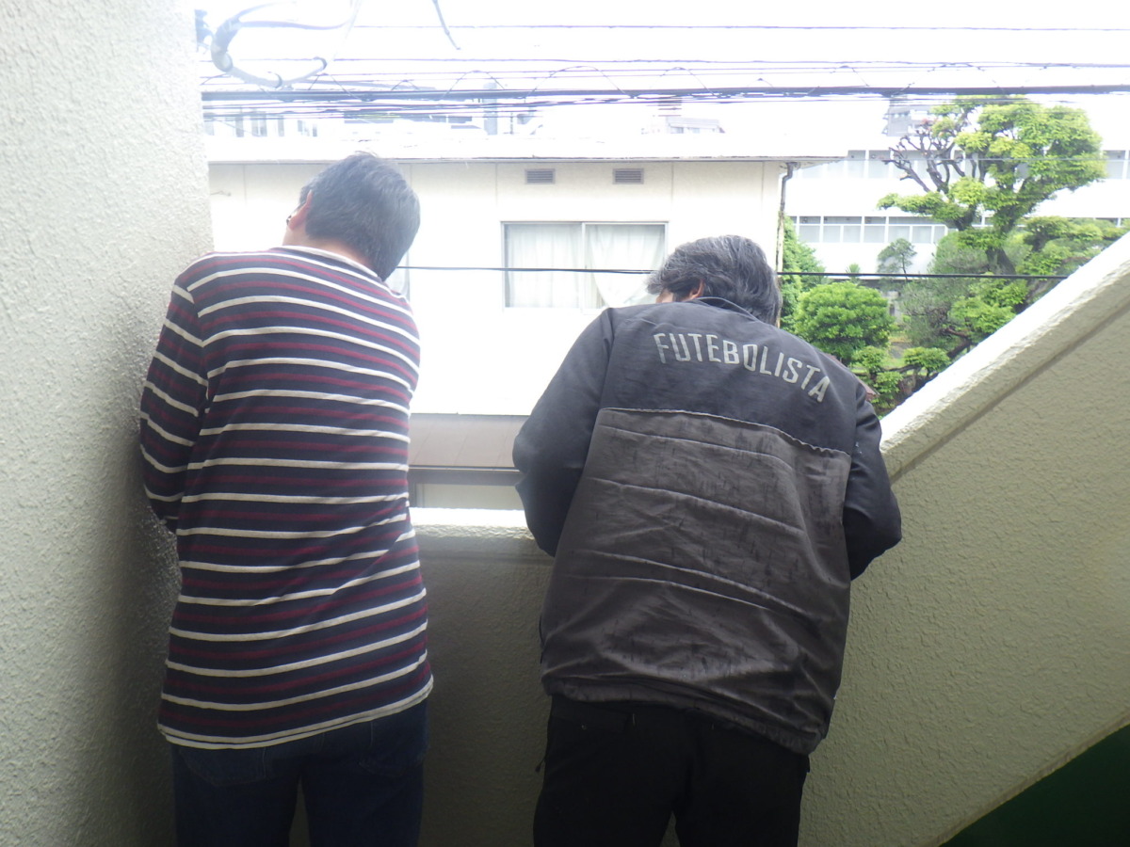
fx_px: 914
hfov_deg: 63.4
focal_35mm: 28
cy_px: 424
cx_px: 565
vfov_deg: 49.7
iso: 125
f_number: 3.5
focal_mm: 5
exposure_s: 1/100
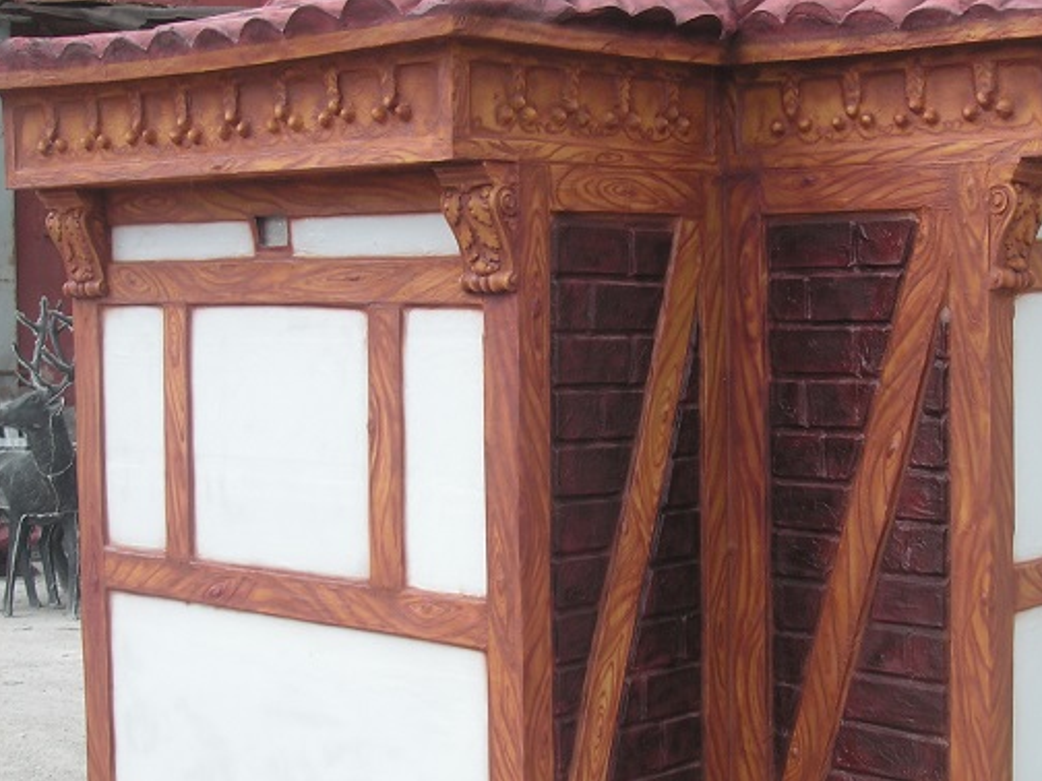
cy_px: 452
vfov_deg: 21.9
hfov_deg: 28.8
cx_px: 703
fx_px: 2017
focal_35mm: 67
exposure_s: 1/125
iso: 50
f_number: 3.5
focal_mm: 7.3
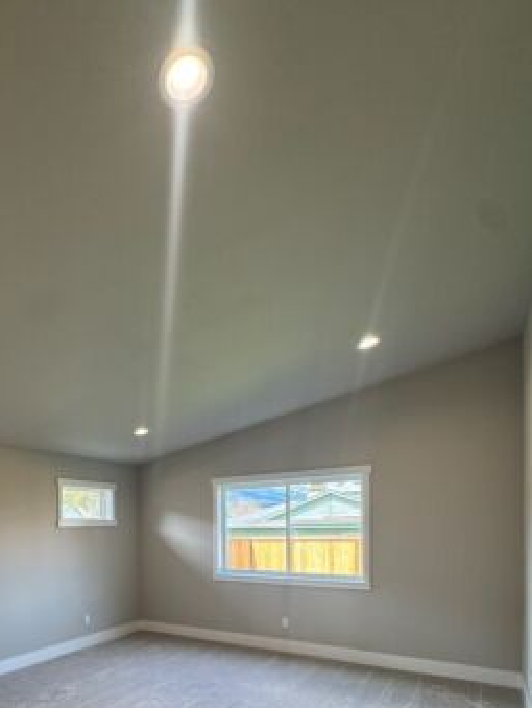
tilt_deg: +0.0
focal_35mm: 22
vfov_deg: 70.8
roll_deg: +0.9
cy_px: 538
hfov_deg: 59.3
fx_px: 450
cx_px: 165
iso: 100
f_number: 2.2
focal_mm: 2.22
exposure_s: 1/120
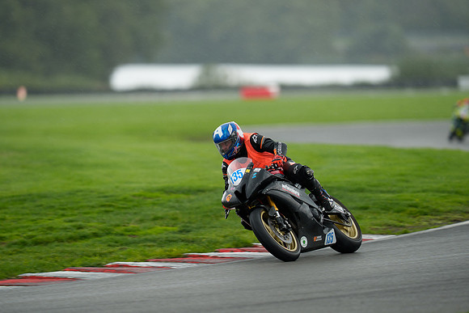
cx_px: 234
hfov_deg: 5.2
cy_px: 156
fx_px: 5212
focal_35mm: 400
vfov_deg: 3.4
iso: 400
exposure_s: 1/320
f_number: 3.2
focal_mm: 400
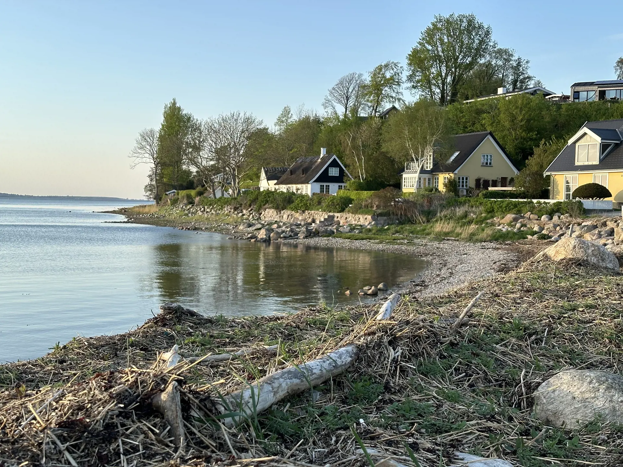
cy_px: 234
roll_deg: -0.5
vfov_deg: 30.3
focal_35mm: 48
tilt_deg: -1.9
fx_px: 864
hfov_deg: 39.7
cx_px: 312
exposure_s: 1/1041
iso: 64
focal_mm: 6.86
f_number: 1.78
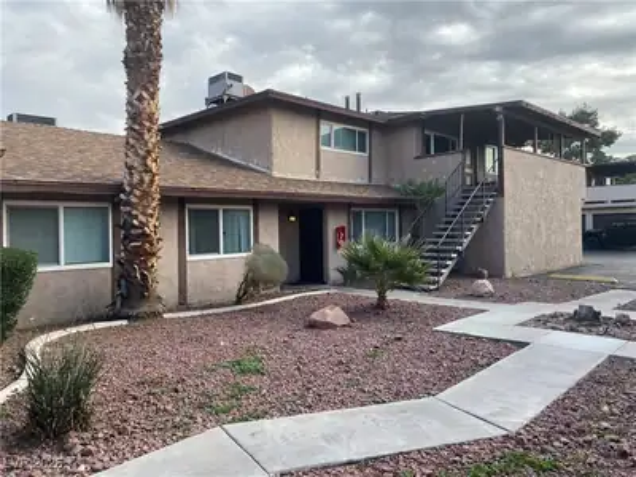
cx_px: 318
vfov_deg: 53.1
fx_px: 478
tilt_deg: -2.8
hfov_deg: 67.3
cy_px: 238
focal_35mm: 26
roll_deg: +2.9
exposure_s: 1/1395
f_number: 1.8
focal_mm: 4.25
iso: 32
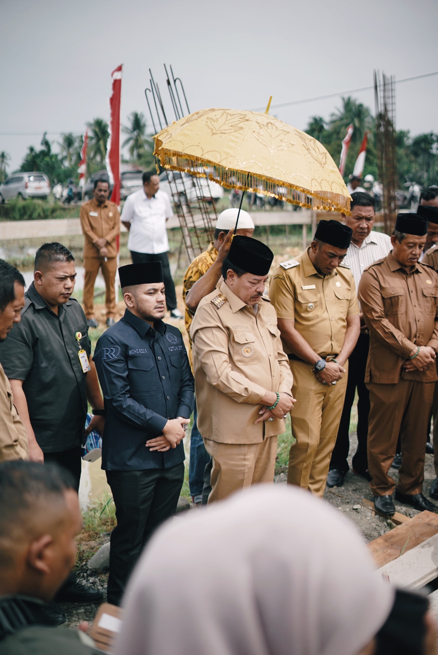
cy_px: 328
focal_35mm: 50
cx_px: 219
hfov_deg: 27.0
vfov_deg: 39.6
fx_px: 911
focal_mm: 50
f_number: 2
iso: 200
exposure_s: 1/5000
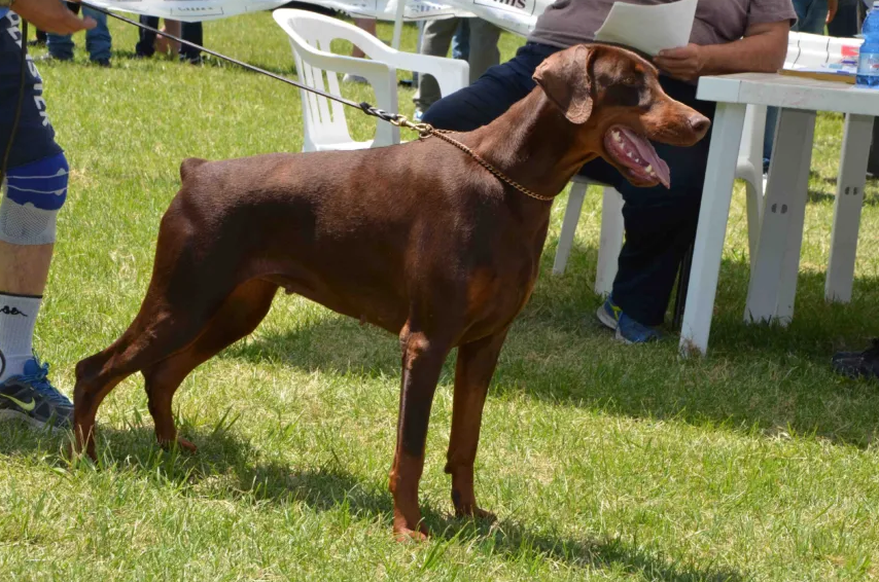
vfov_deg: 11.5
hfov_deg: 17.3
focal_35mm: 119
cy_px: 300
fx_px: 2889
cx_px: 431
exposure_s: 1/250
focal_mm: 75
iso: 500
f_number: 14
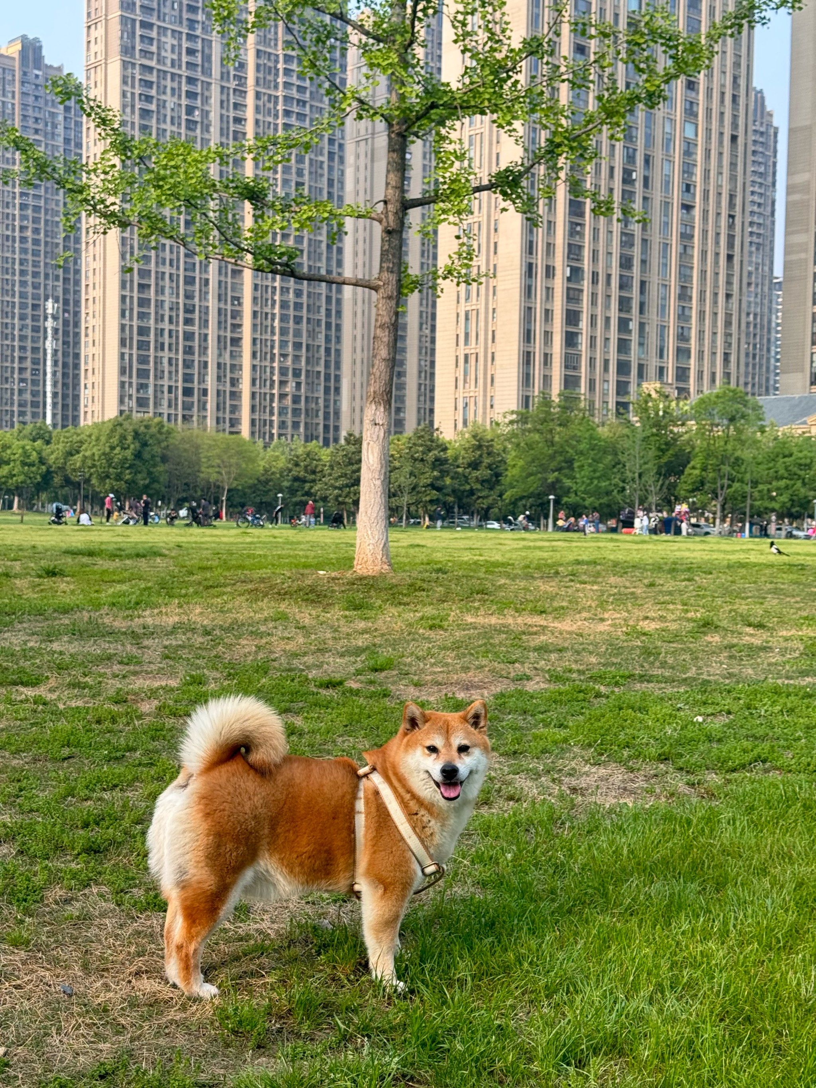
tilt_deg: -2.4
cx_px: 408
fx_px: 1508
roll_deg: +0.5
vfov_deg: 39.7
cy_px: 544
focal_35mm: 48
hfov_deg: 30.3
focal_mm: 6.86
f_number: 1.78
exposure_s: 1/926
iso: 64
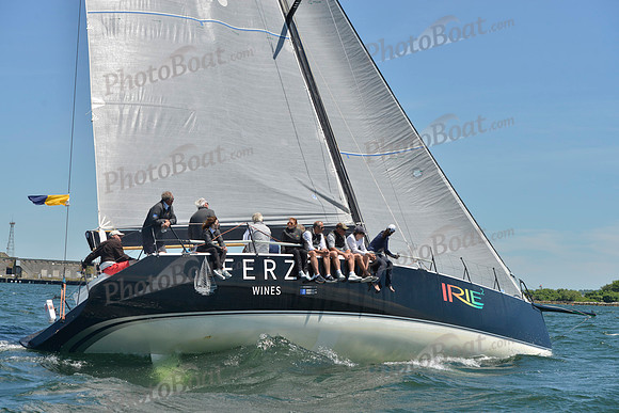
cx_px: 310
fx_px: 1204
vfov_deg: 19.5
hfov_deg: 28.8
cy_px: 206
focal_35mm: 70
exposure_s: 1/1250
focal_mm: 70
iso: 280
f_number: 8
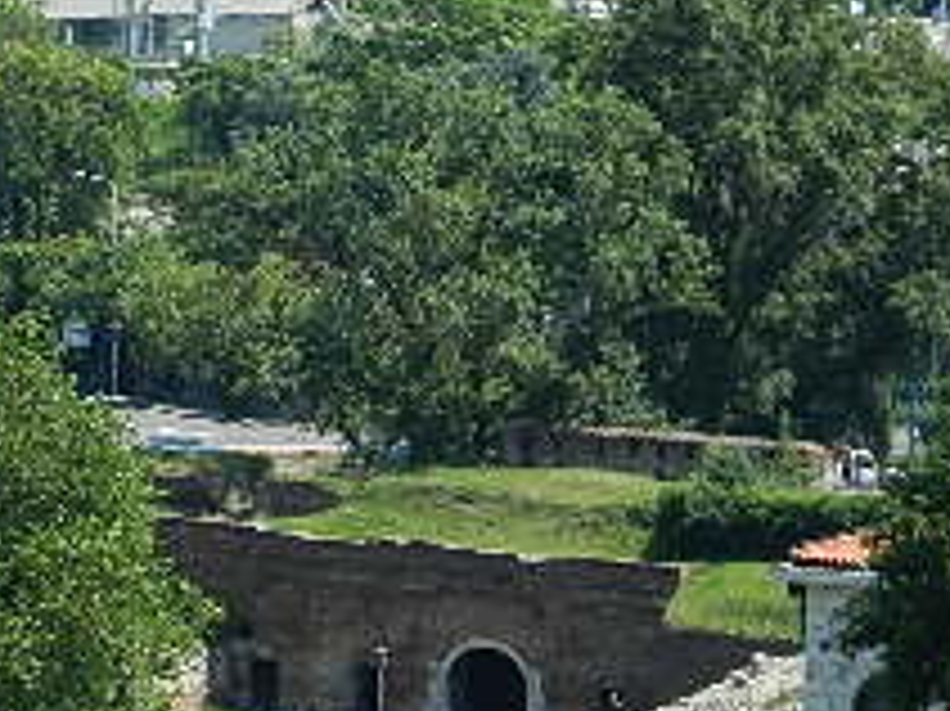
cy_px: -94
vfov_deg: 4.0
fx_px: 10231
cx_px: 5
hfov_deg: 5.3
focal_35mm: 373
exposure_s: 1/640
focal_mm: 22.2
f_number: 5.1
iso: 160
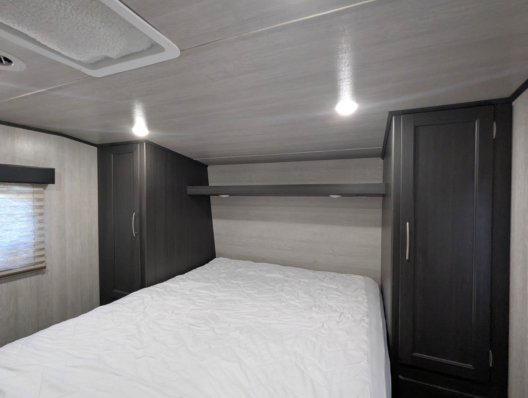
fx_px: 244
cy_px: 199
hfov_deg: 94.4
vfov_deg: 78.2
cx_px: 264
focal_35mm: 16
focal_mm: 2.35
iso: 409
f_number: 2.2
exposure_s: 1/64.3
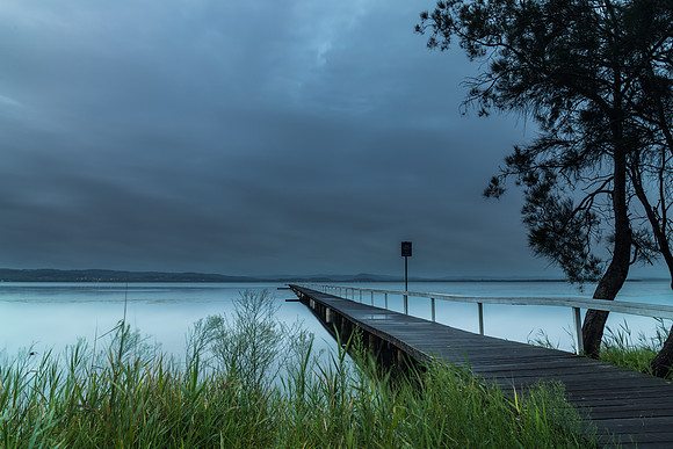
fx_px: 449
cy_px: 224
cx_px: 336
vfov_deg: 53.1
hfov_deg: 73.7
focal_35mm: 24
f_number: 9
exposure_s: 20
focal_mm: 24
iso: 64
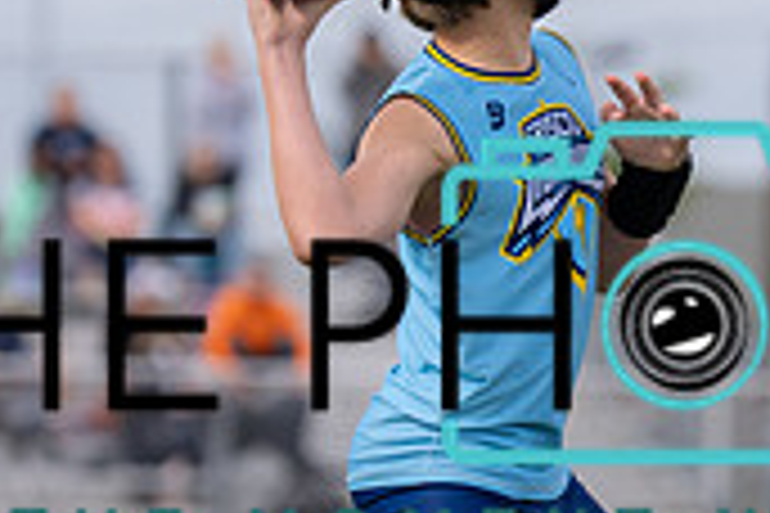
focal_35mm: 452
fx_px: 9667
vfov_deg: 3.0
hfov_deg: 4.6
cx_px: 545
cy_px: 335
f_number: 2.8
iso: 100
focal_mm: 133
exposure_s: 1/2000
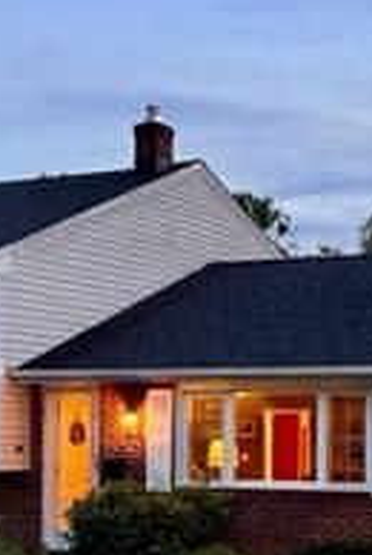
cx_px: 389
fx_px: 1374
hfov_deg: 15.1
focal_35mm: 89
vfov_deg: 22.7
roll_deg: -0.5
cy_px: 401
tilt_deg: +0.8
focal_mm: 5.7
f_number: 1.5
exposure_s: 1/60
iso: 500
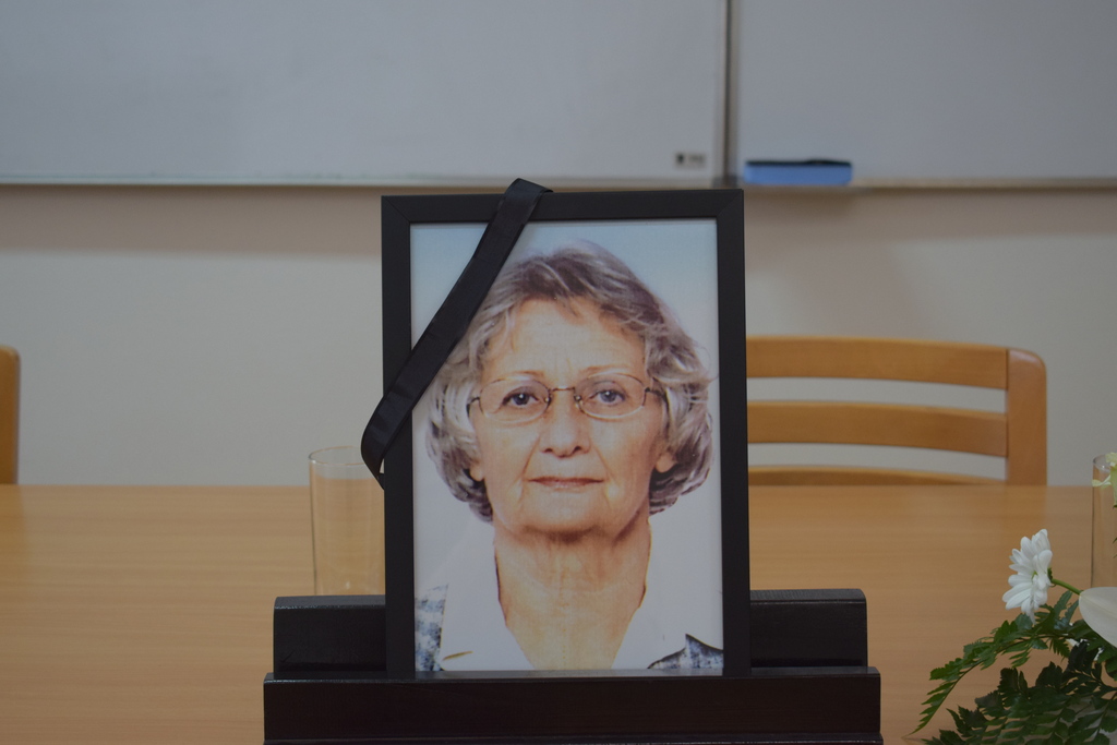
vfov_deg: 19.7
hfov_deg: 29.2
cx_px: 558
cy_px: 372
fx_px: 2141
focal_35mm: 69
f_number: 5.3
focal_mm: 46
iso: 1000
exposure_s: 1/60
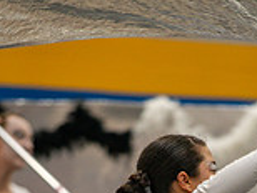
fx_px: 4172
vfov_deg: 2.6
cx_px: 182
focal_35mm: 561
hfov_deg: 3.5
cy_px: 348
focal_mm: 200
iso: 1800
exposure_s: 1/500
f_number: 4
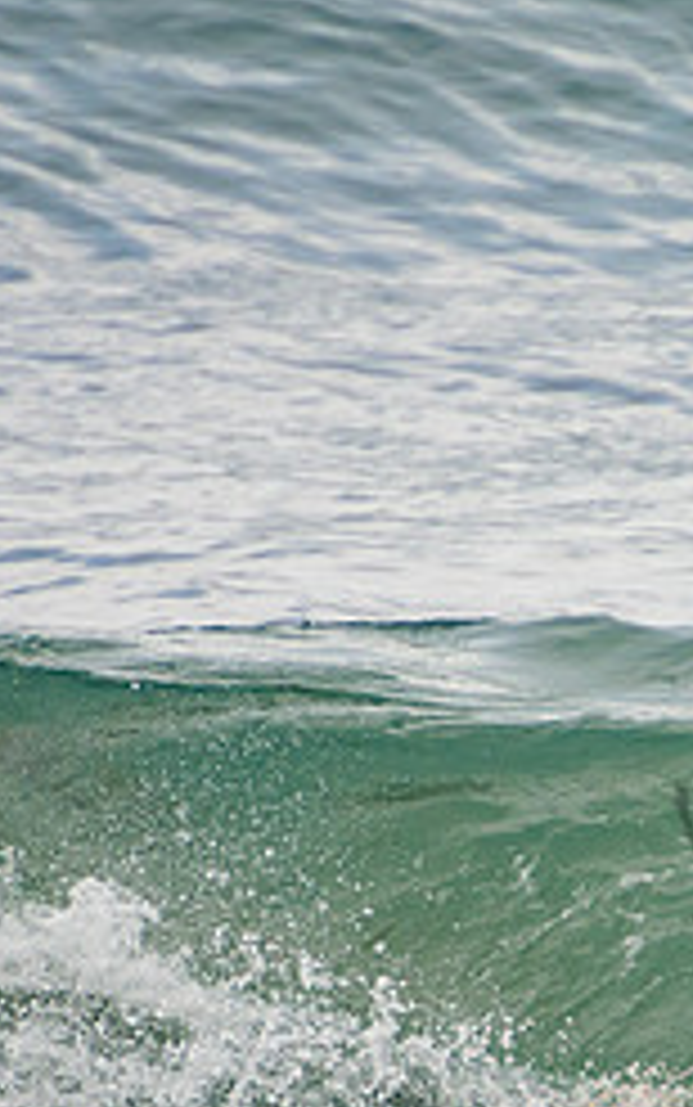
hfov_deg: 0.9
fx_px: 43584
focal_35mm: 1444
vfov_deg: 1.5
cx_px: 1138
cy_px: 817
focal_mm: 400
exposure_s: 1/1250
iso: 280
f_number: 5.6
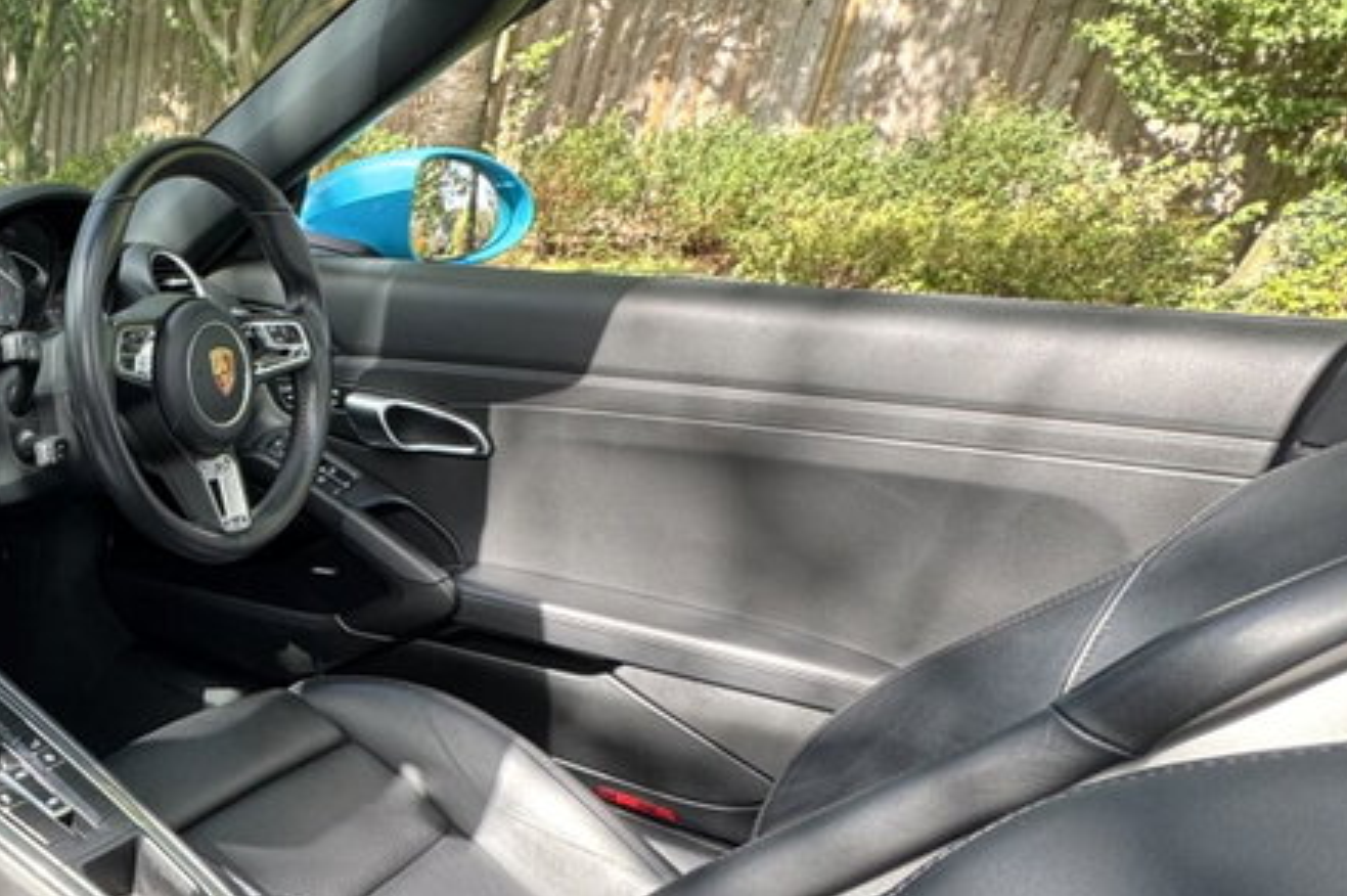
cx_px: -83
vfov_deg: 37.5
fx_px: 1271
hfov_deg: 44.6
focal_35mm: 34
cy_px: 706
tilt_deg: -24.9
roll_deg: -2.6
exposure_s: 1/99
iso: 64
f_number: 2.2
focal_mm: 2.22
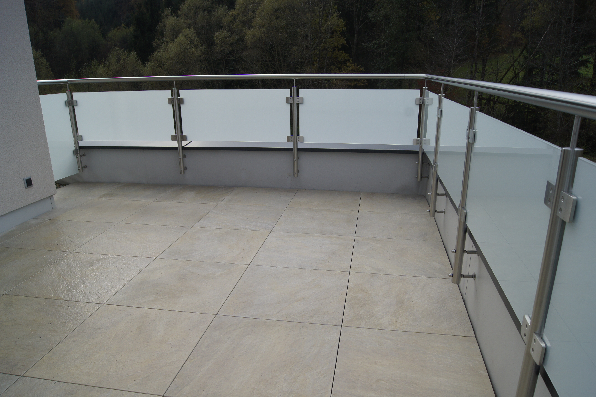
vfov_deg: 47.9
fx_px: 447
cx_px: 298
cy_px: 198
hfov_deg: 67.4
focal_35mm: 27
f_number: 10
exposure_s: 1/320
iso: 200
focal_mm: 18
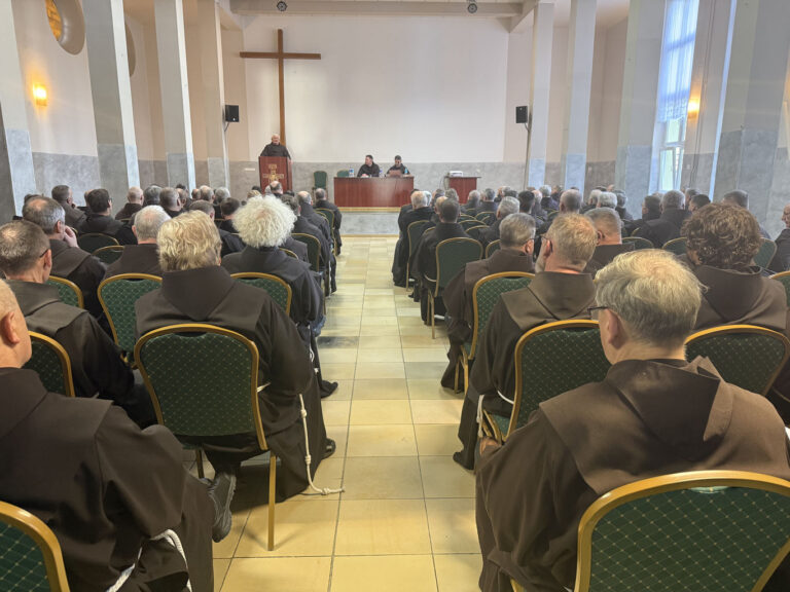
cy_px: 296
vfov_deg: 56.8
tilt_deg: -11.2
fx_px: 548
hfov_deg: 71.6
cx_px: 395
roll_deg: -0.1
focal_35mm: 24
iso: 320
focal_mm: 6.76
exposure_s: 1/50
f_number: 1.78
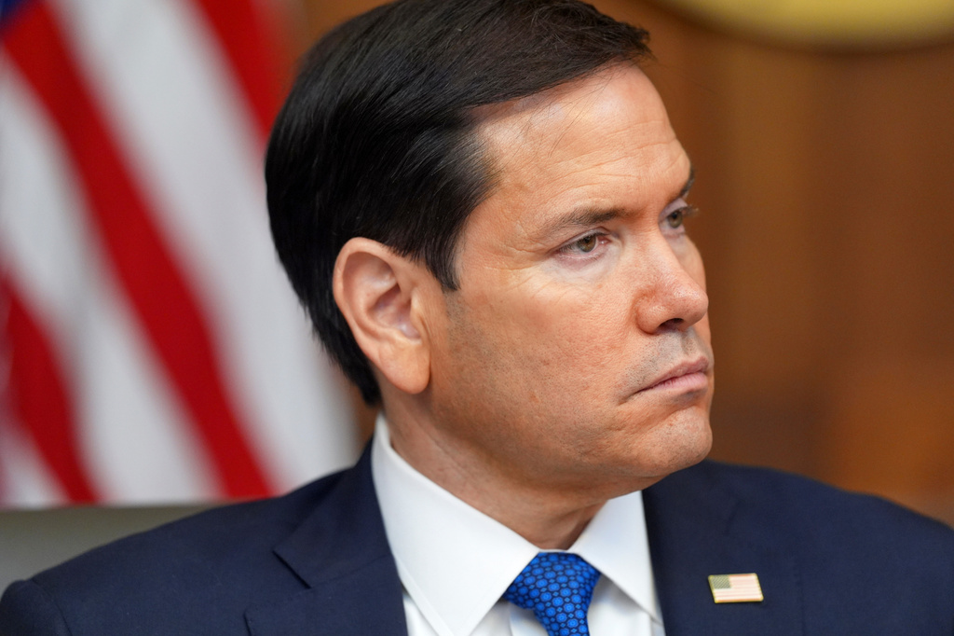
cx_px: 477
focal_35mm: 300
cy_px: 318
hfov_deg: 6.9
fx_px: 7947
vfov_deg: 4.6
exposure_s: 1/400
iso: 2500
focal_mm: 300
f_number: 3.2
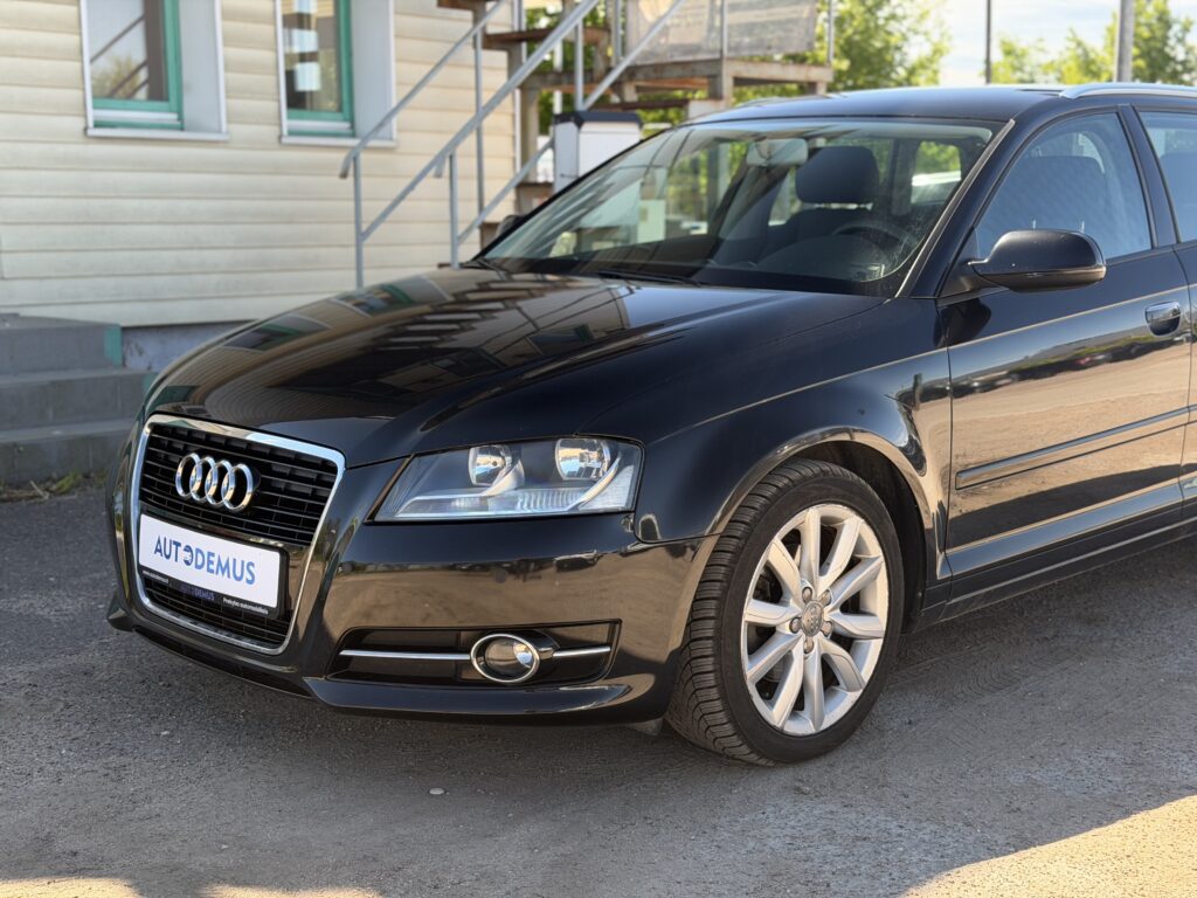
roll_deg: +0.2
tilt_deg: -9.3
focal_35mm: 48
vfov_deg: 30.3
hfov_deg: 39.7
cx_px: 598
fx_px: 1660
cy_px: 449
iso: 64
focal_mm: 6.76
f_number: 1.78
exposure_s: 1/289
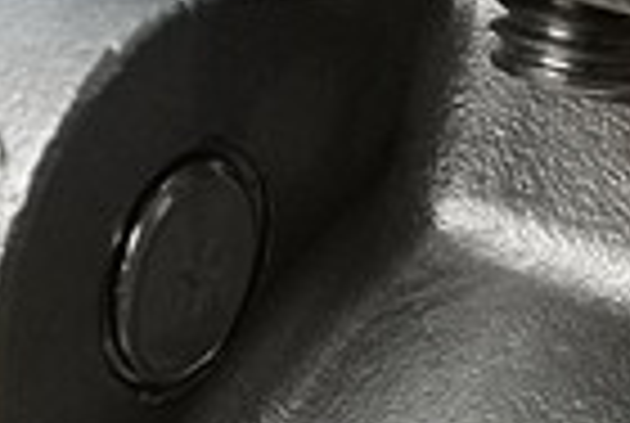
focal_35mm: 320
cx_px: 819
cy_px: 652
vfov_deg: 4.3
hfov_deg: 6.4
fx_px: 5612
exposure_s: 1/100
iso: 200
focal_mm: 5.58
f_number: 4
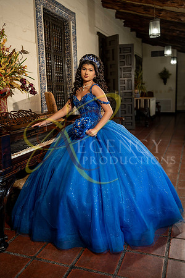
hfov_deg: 37.9
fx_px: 270
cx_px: 92
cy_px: 139
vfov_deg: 54.4
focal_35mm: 35
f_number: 2
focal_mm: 35
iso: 250
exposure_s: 1/320
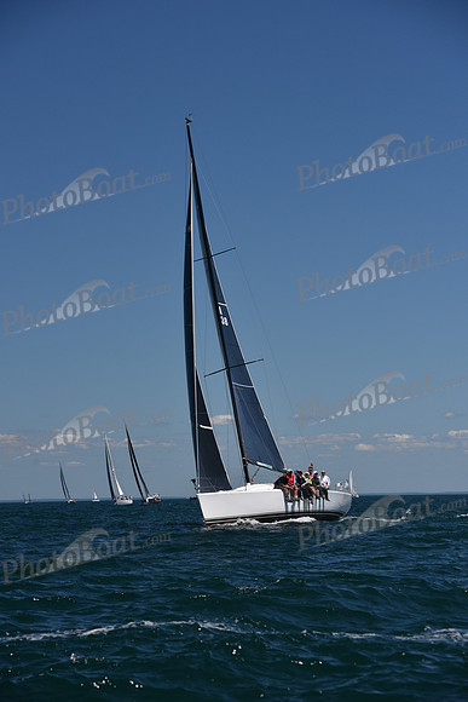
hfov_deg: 12.5
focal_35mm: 110
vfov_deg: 18.6
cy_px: 351
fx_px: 2144
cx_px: 234
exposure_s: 1/800
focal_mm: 110
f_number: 8
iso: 250
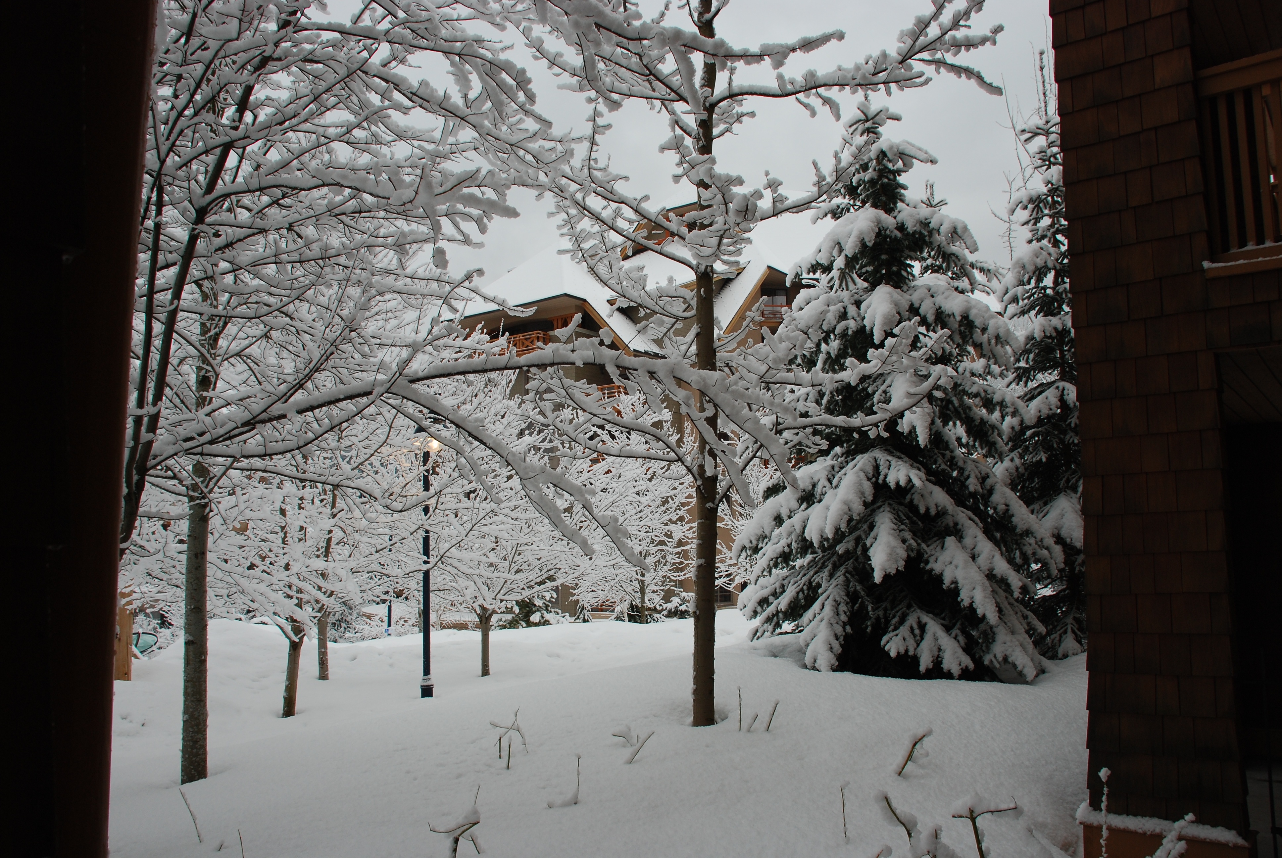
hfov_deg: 61.9
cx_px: 641
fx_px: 1070
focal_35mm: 30
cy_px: 429
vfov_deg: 43.7
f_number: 7.1
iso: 200
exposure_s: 1/60
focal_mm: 20
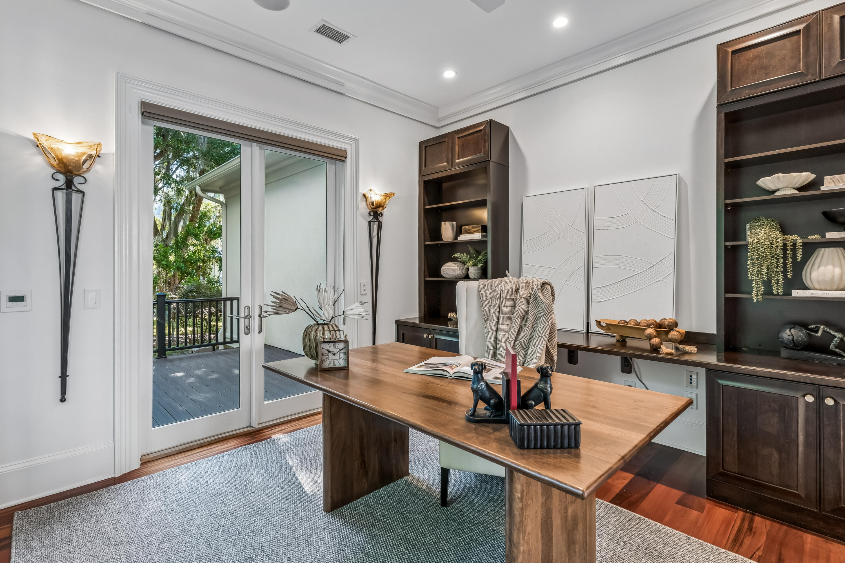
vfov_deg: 70.4
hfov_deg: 93.3
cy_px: 282
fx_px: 399
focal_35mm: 17
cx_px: 422
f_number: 8
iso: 400
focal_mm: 17
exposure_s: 1/15
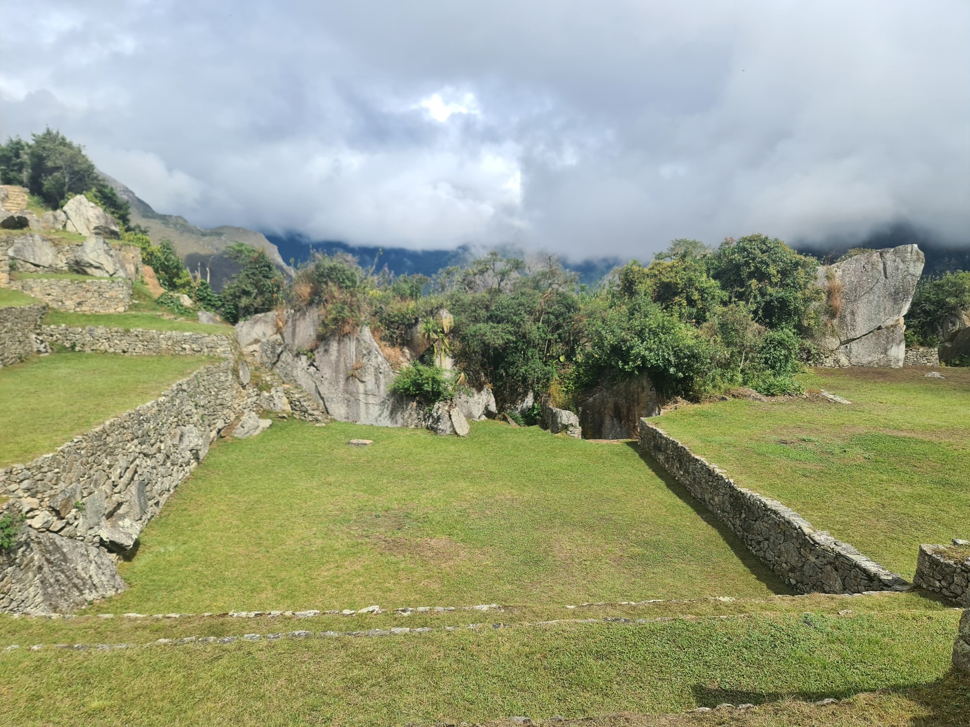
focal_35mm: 25
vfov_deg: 54.9
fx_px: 701
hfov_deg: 69.4
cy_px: 364
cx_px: 485
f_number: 1.8
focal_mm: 7
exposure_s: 1/1006
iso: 50
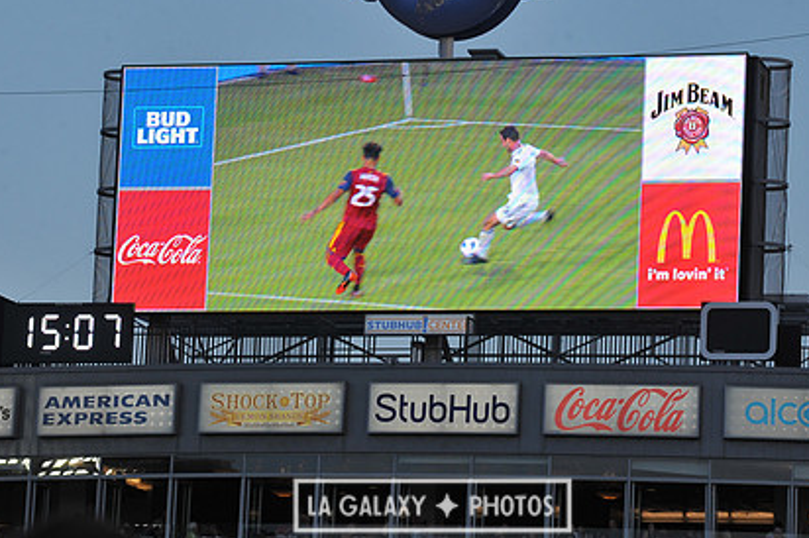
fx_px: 5052
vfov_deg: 6.1
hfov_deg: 9.2
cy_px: 210
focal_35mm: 225
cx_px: 432
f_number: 9
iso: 800
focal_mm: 160
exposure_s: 1/320
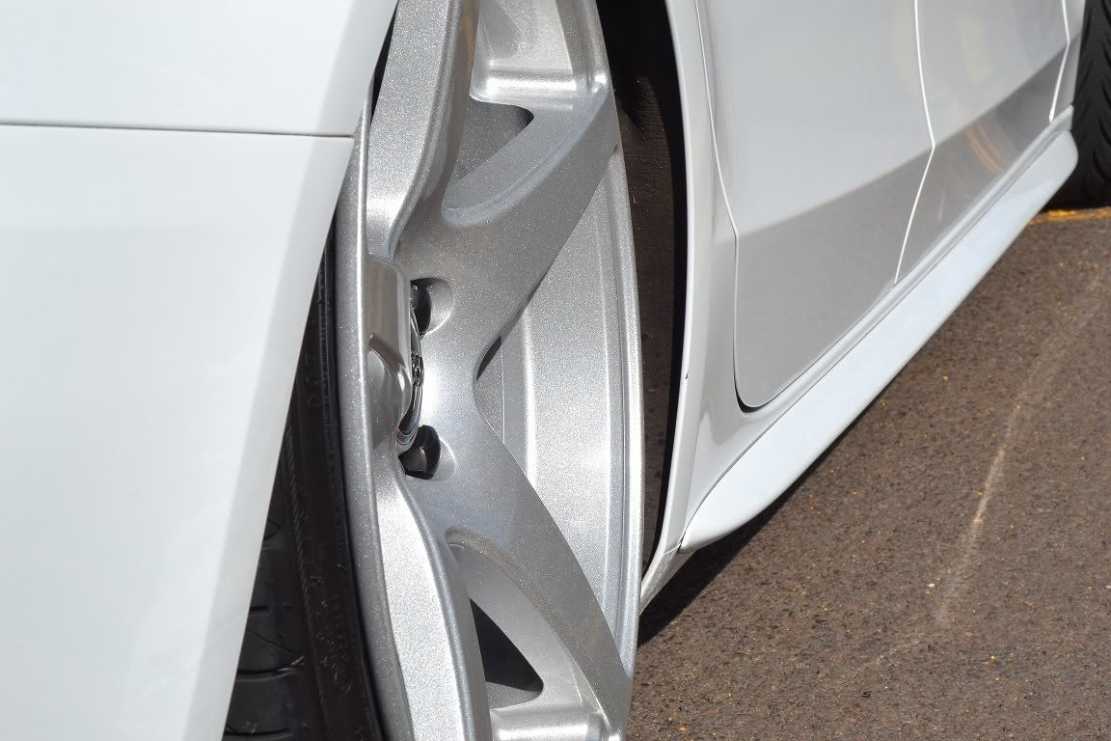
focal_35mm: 112
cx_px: 556
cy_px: 370
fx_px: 3472
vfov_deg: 12.2
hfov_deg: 18.2
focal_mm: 75
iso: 800
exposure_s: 1/400
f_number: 22
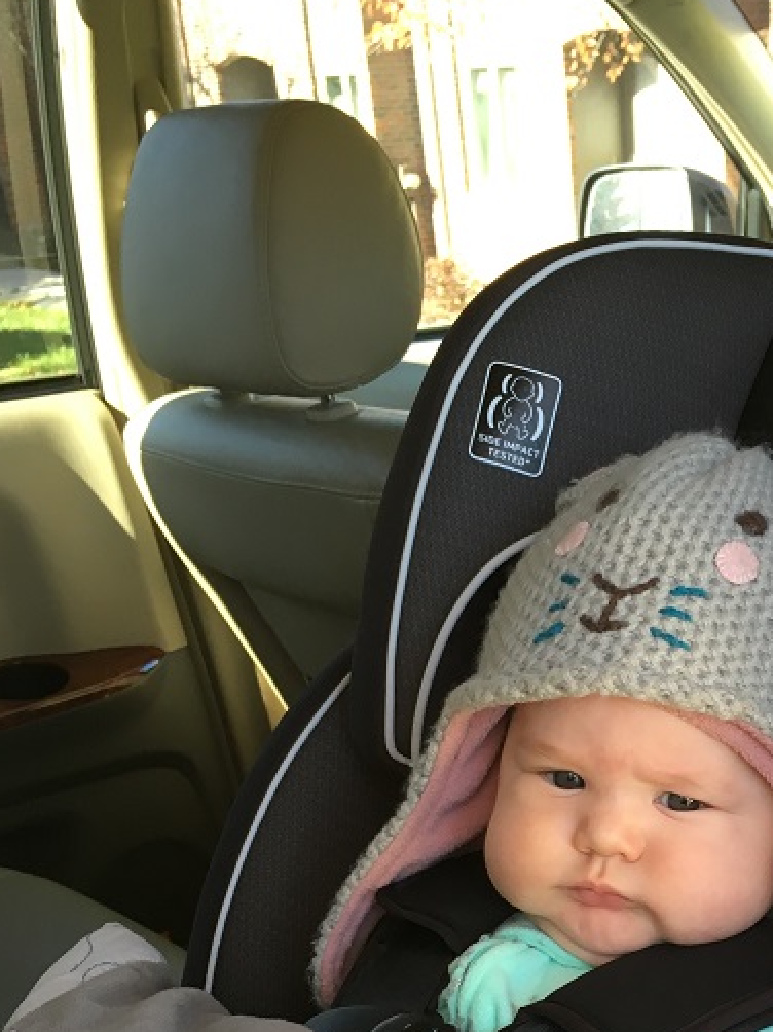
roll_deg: +3.7
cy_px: 865
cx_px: 669
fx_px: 1550
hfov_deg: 27.2
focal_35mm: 52
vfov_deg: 35.3
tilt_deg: -28.1
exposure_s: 1/30
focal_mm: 4.15
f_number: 2.2
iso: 25
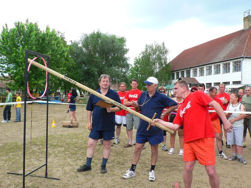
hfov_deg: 52.6
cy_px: 94
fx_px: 254
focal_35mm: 35
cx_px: 126
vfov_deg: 40.7
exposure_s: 1/400
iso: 200
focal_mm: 6
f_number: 4.5
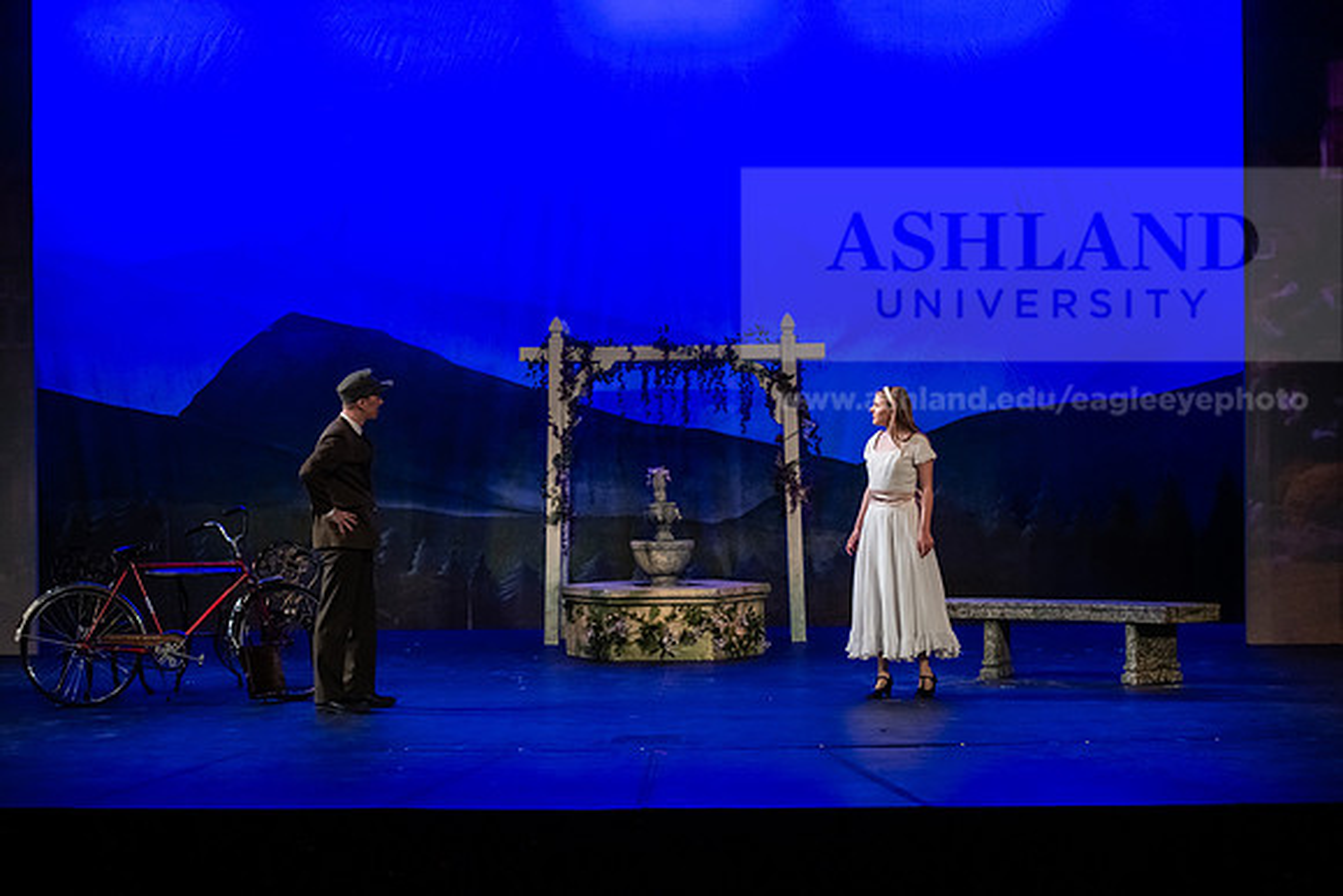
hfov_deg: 26.0
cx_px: 672
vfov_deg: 17.5
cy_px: 448
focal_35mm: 78
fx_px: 2910
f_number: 3.2
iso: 4000
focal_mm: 78
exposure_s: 1/200
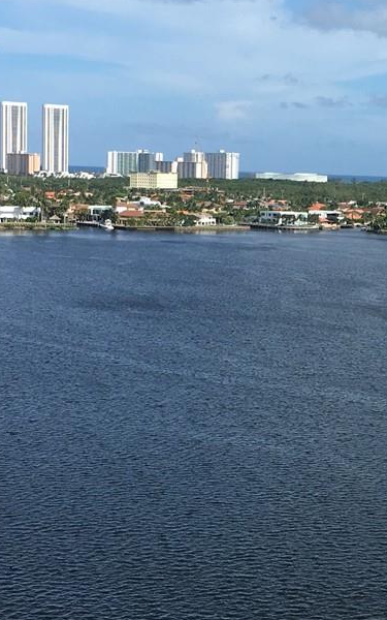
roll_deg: -1.4
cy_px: 342
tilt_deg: -6.3
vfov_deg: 25.2
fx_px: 1384
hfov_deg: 15.7
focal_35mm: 82
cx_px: 352
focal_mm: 4.15
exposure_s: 1/1508
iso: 25
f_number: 2.2
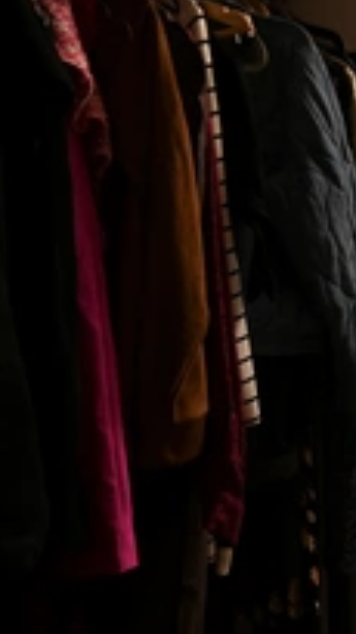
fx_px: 874
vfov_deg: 39.7
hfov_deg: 20.0
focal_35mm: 52
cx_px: 529
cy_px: 243
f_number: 11
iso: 200
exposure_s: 2
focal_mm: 17
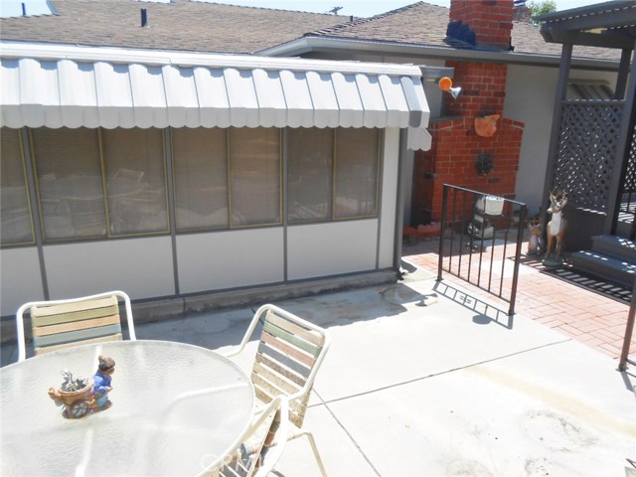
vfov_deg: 53.1
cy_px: 238
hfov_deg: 67.3
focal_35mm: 26
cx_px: 318
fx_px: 478
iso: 80
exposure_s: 1/800
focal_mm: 4.6
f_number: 3.5
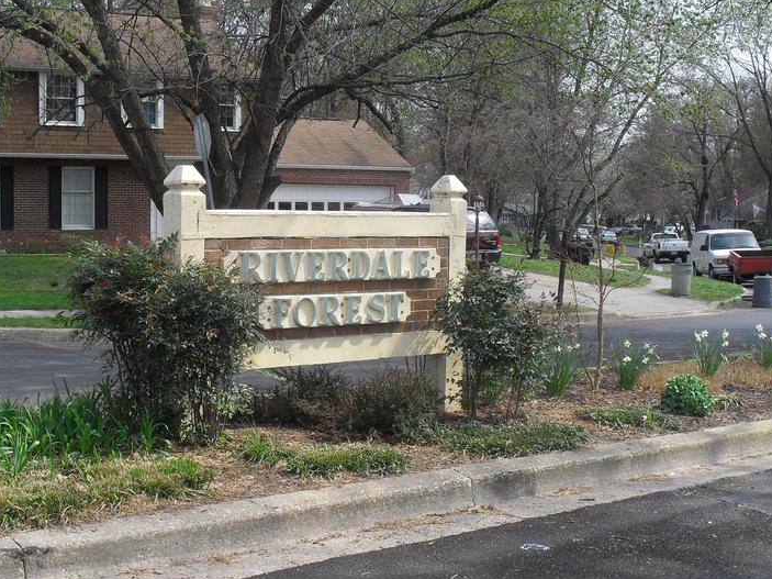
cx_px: 401
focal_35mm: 51
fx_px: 1137
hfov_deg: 37.5
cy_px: 311
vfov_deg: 28.5
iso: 100
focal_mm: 6.3
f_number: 8.4
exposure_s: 1/90
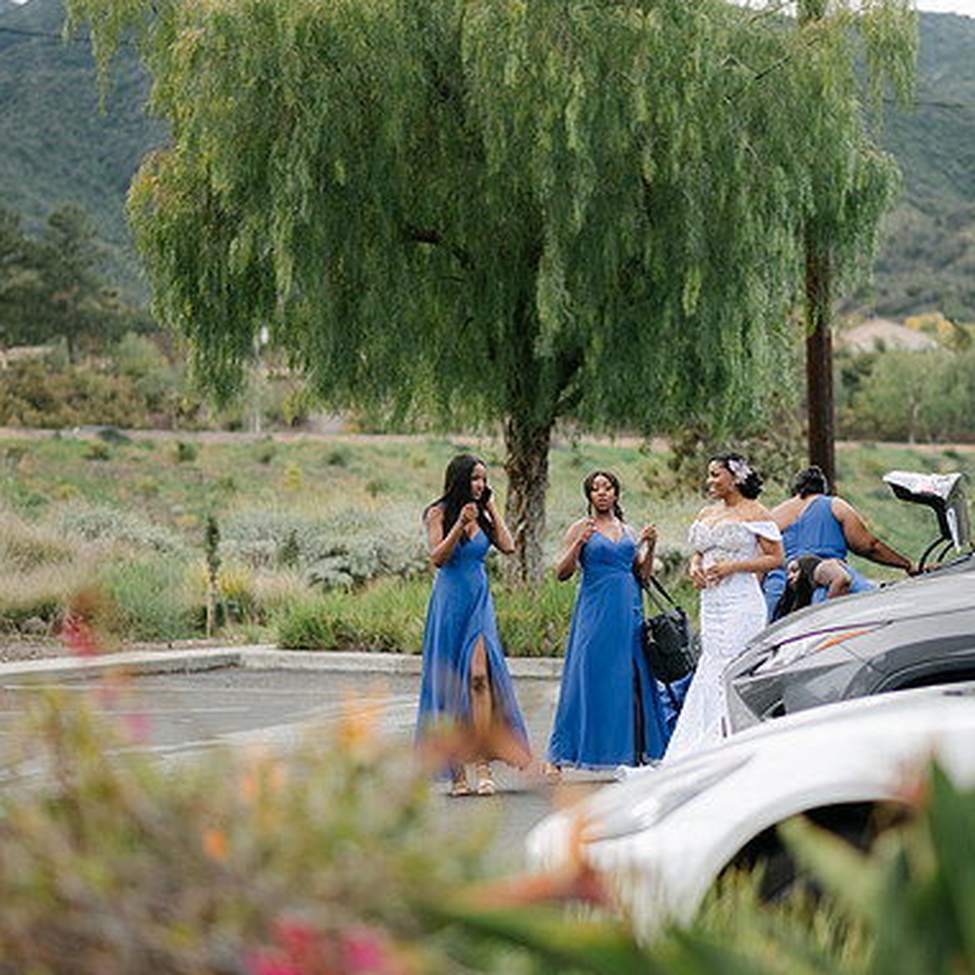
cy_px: 486
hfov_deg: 15.8
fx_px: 3505
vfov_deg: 15.8
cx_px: 576
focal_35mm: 110
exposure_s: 1/1600
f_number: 2
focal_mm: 85
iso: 100
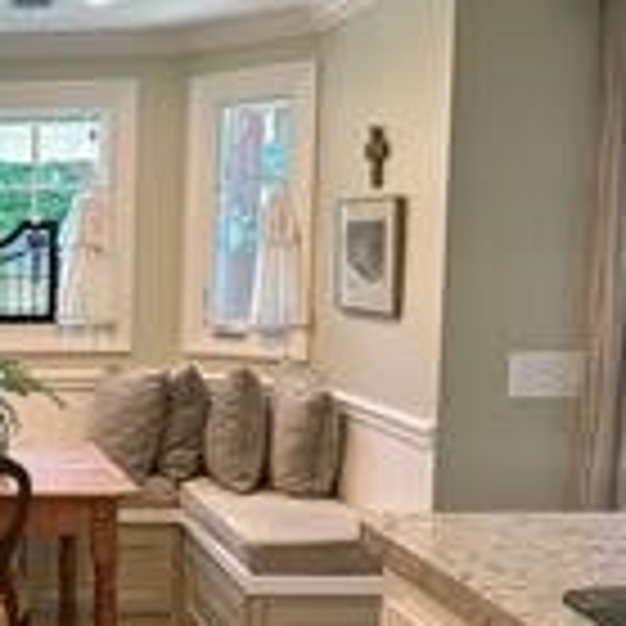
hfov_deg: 28.8
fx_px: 1064
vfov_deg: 32.7
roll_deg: +0.3
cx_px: -110
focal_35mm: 52
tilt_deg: -5.6
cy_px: 360
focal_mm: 6.86
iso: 125
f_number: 1.78
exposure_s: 1/120
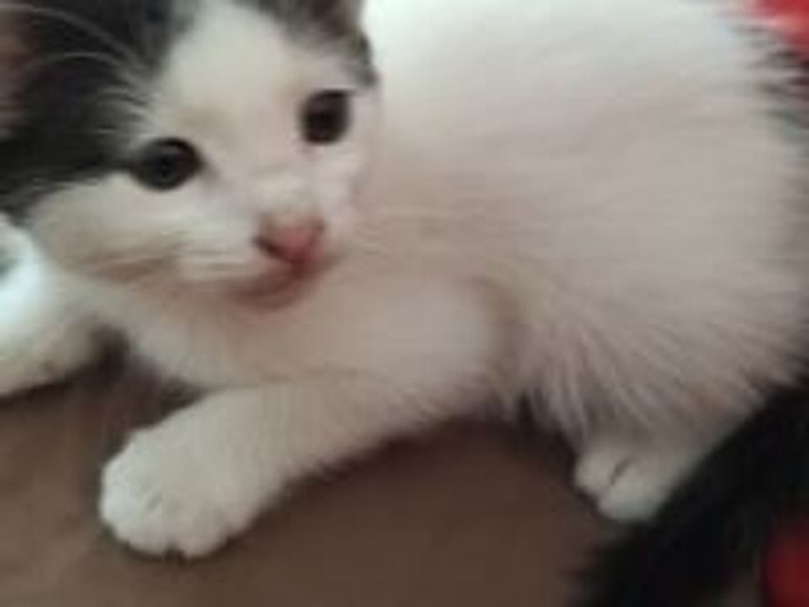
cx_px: 404
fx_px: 1028
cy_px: 304
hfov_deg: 42.9
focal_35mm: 44
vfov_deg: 32.9
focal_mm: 6.14
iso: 2500
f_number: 1.65
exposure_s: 1/20
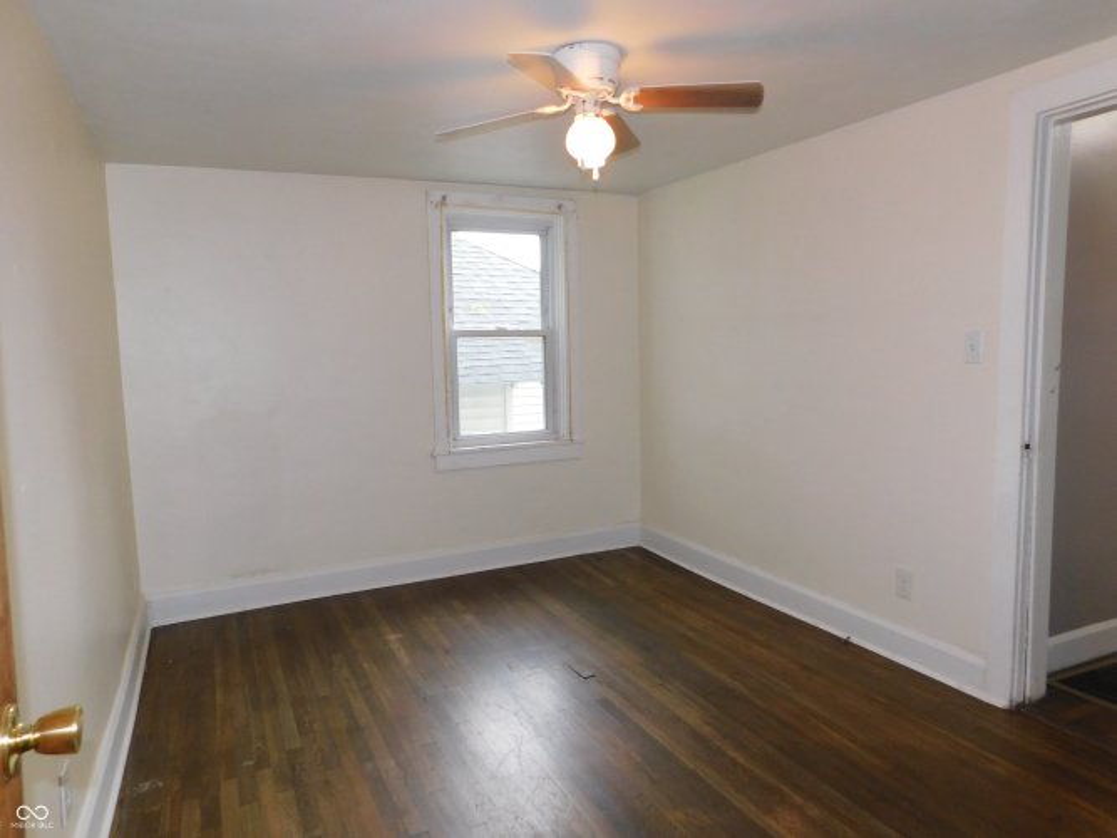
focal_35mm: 23
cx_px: 558
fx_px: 742
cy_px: 419
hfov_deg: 73.9
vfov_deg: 58.9
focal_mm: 4
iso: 200
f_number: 3
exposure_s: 1/30
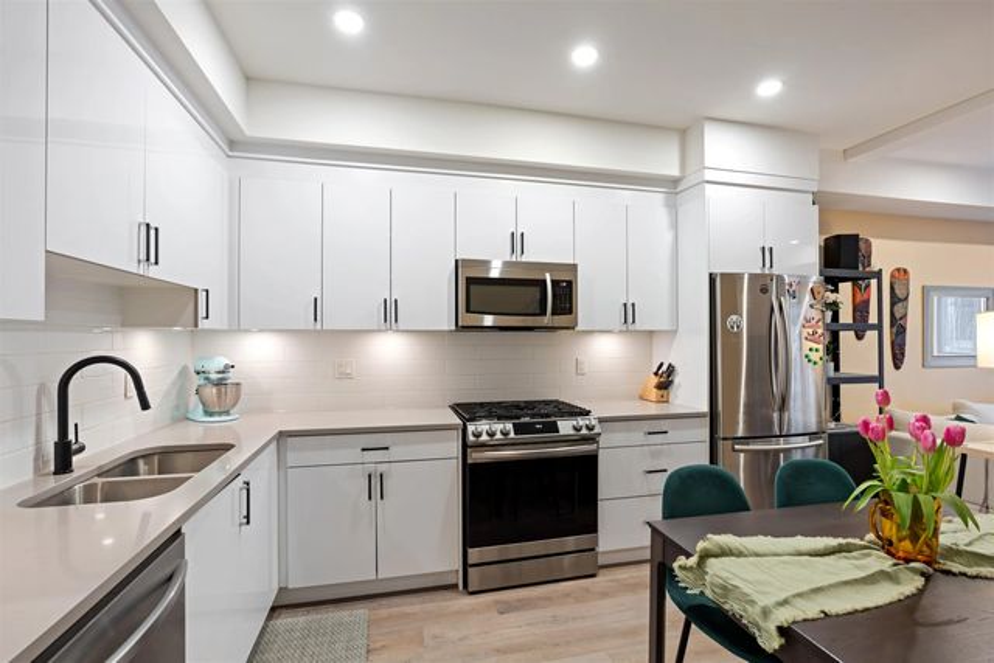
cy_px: 332
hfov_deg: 96.7
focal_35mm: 16
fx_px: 442
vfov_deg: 73.8
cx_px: 497
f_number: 8
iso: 100
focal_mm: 16
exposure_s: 1.6
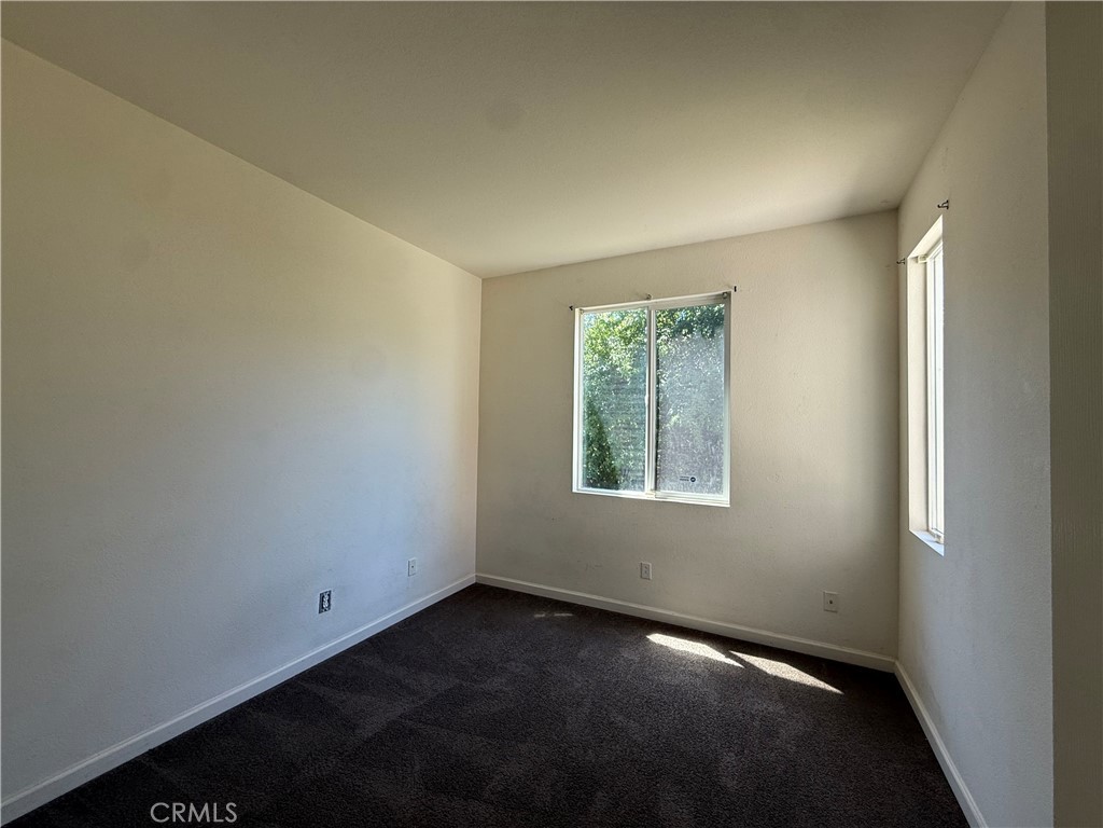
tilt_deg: +1.0
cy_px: 414
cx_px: 552
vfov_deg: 85.7
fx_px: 446
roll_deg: -0.9
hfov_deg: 102.1
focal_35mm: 14
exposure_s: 1/99
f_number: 2.2
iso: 50
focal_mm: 2.22
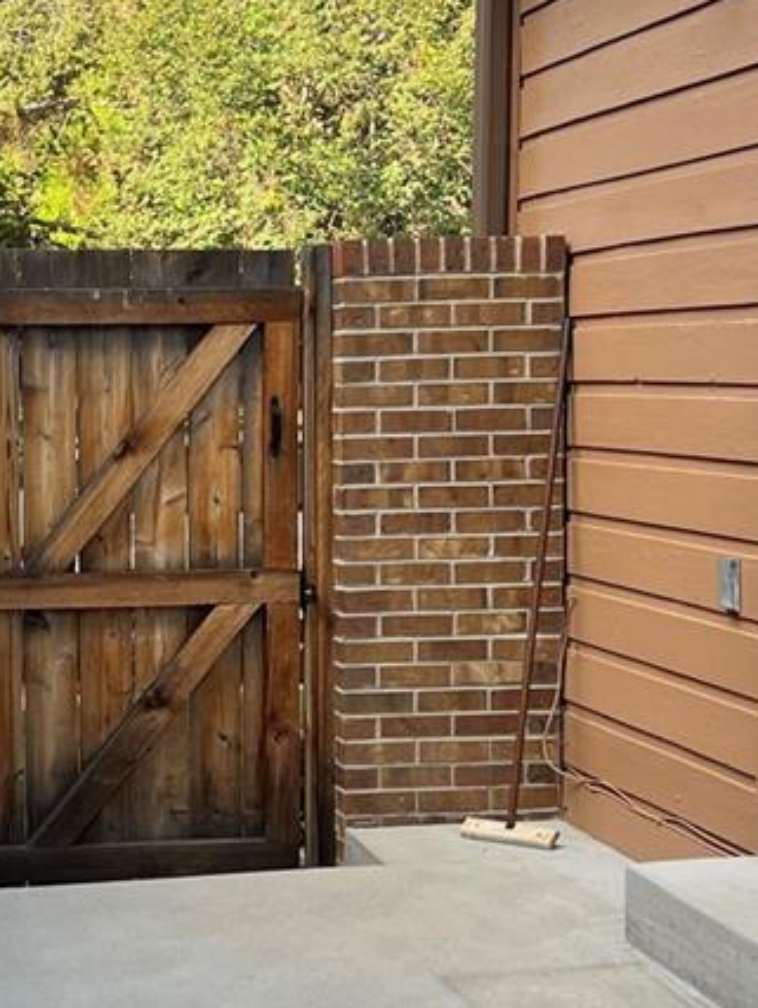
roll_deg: +0.3
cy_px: 578
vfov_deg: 26.6
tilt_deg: -5.3
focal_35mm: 73
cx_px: 31
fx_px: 2128
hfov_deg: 19.7
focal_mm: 5.7
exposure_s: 1/391
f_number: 1.5
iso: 50
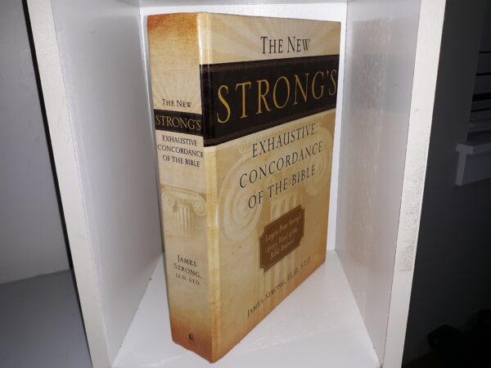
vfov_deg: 49.7
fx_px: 397
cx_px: 246
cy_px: 184
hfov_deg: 63.4
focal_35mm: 28
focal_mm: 3.7
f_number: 1.7
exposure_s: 1/120
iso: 64
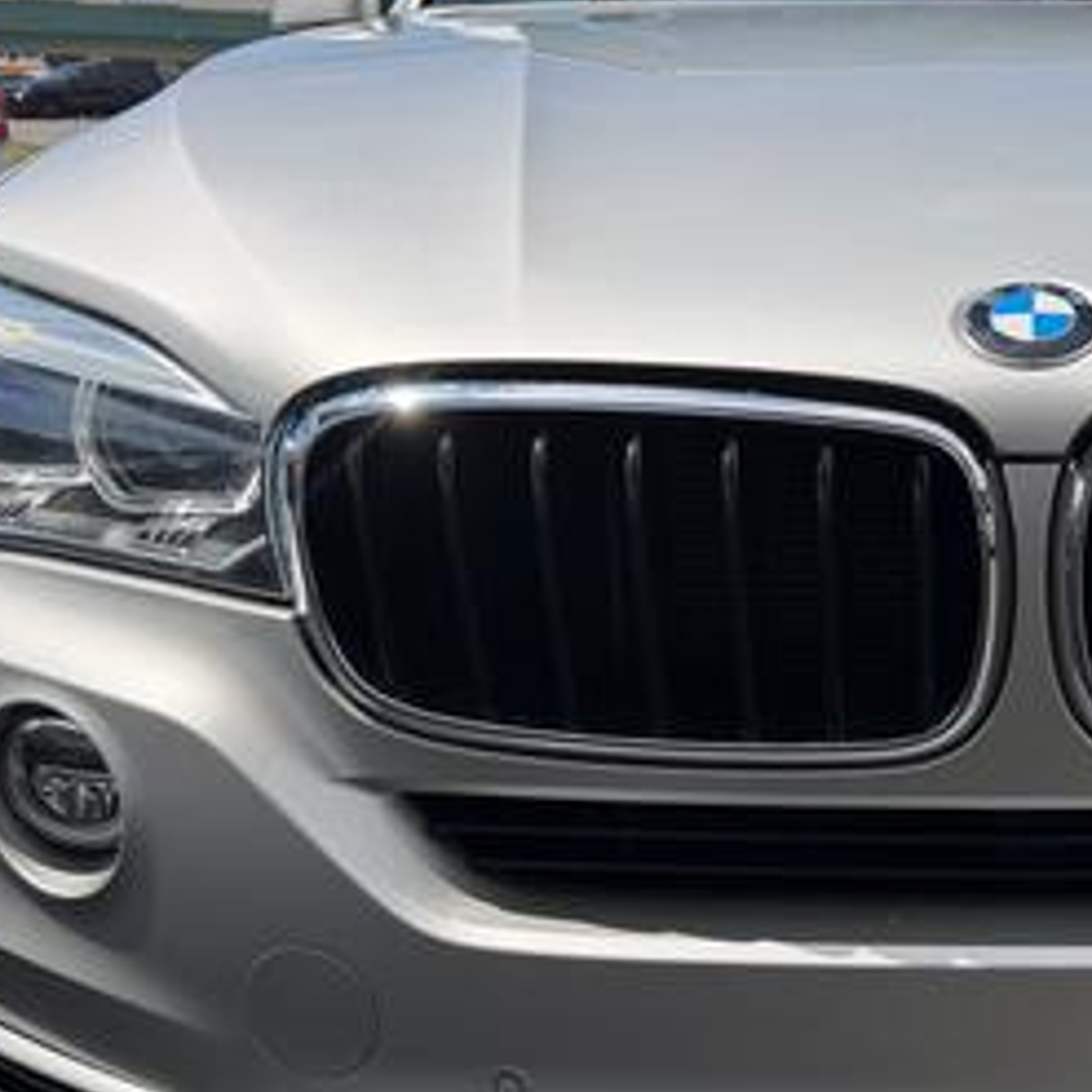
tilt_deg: -15.4
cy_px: 641
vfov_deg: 31.0
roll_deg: -0.7
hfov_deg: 29.3
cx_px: 1065
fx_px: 1963
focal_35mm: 55
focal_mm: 6.76
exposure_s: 1/7353
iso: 125
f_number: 1.78
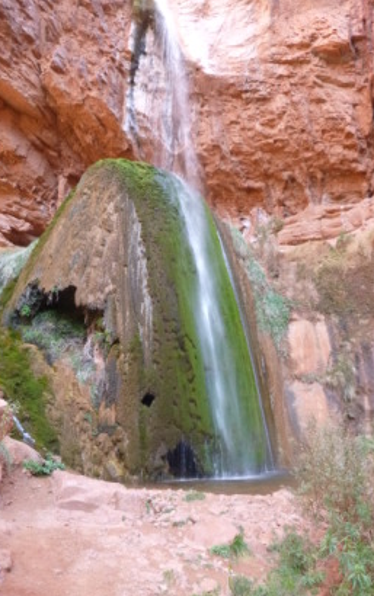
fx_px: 439
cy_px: 302
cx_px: 185
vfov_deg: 68.3
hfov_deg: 46.1
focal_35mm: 27
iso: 400
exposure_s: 1/60
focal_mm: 4.5
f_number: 3.9
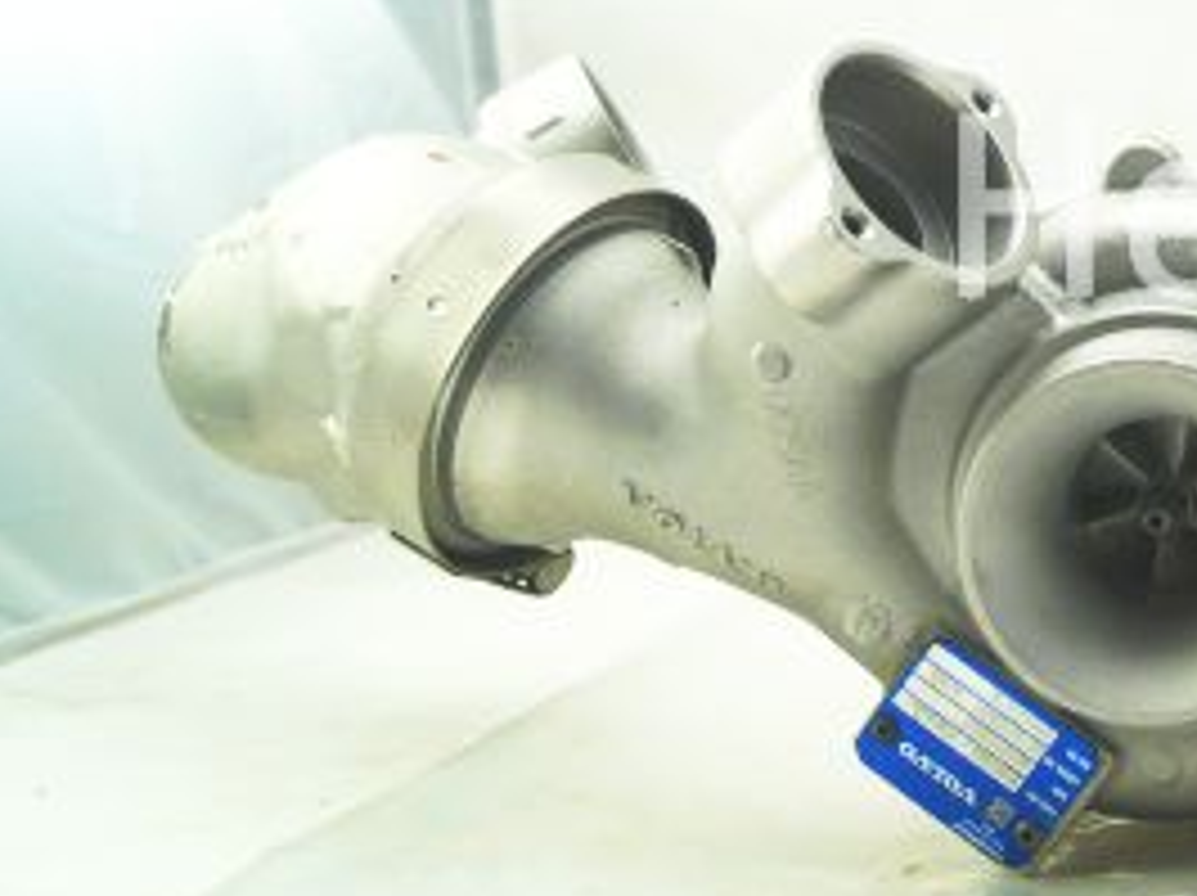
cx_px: 1343
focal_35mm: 65
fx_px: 2246
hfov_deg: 27.2
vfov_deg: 22.3
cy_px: 196
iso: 125
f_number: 4
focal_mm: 20
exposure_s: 1/160
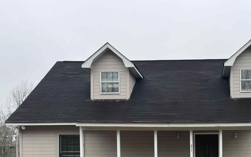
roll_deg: -0.2
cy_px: 163
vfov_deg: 24.9
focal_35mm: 49
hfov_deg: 39.6
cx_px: 196
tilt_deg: +0.1
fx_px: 335
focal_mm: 5.1
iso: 50
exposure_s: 1/483
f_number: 1.6
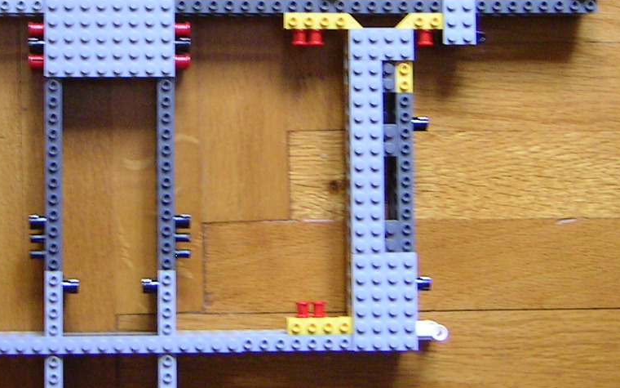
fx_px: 1470
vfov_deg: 14.9
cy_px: 83
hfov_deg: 23.5
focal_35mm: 87
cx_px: 120
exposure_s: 1/11.1
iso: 100
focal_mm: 6.1
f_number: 3.1
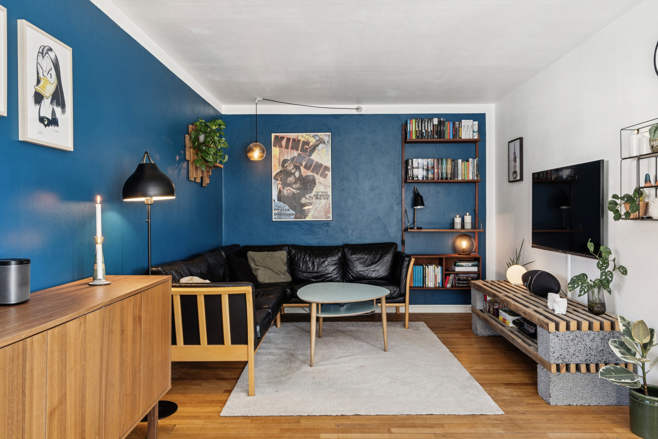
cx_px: 329
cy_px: 220
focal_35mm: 26
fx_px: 466
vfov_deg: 50.4
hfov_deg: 70.4
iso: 200
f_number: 8
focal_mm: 17
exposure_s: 1/13
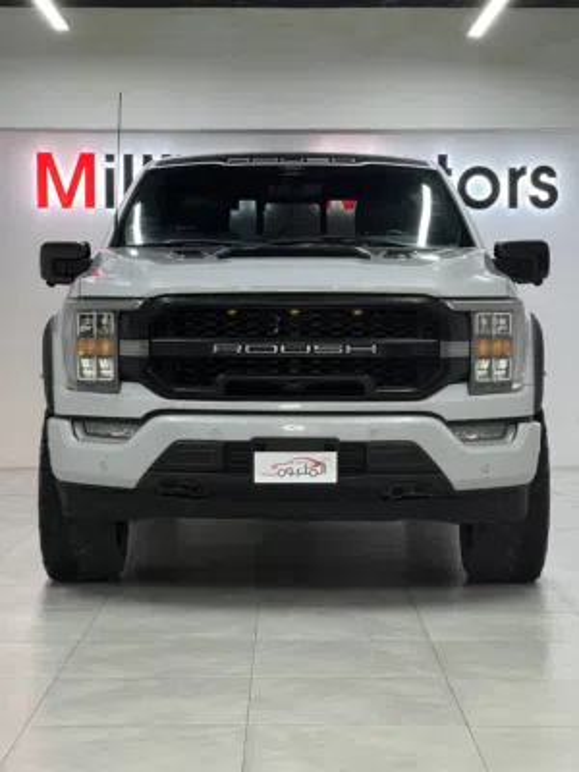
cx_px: 290
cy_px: 386
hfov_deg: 19.1
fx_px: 1717
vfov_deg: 25.3
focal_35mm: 77
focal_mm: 9
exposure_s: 1/60
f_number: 2.8
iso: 640
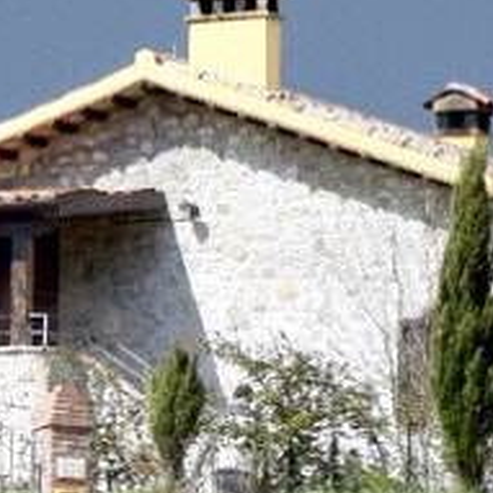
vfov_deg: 1.6
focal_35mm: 1119
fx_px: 18023
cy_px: 159
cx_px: 444
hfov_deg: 1.6
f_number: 8
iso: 200
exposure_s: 1/500
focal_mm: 105
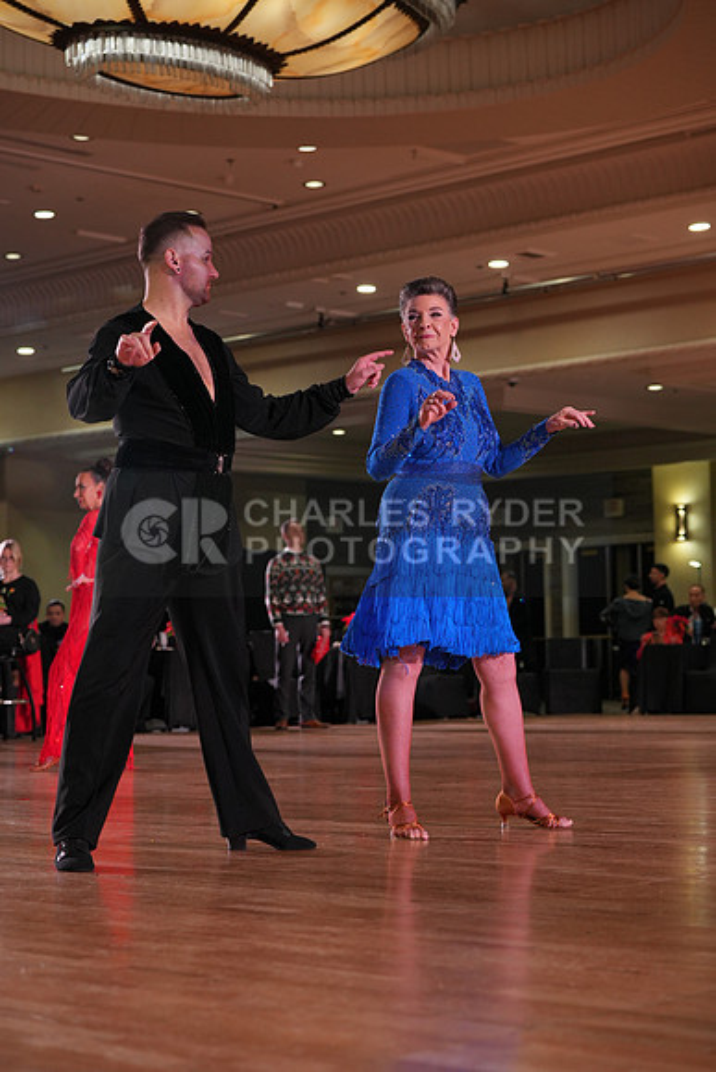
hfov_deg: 19.5
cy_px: 536
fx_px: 2087
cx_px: 358
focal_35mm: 70
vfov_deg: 28.8
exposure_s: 1/400
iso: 1000
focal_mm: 70
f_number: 4
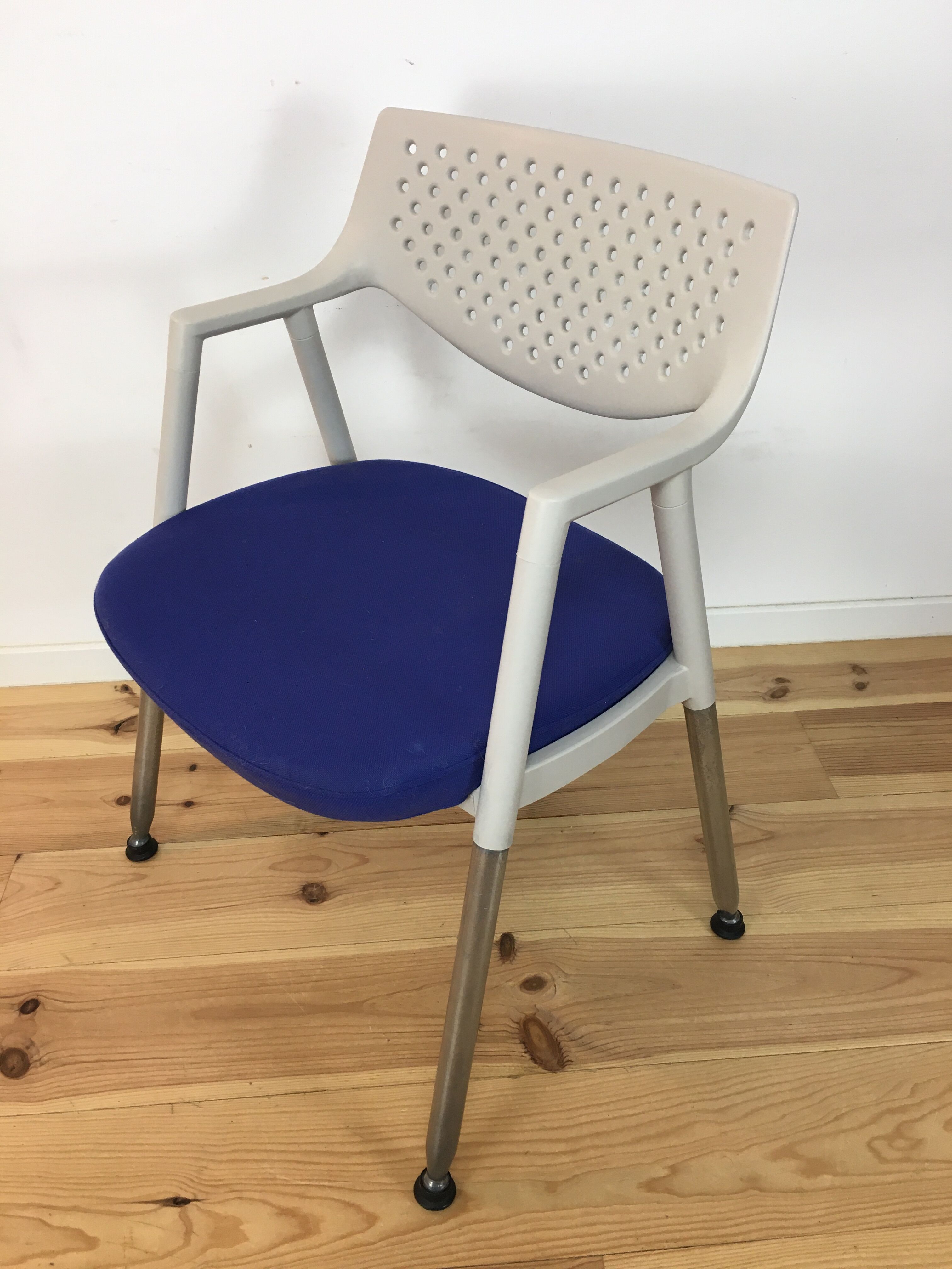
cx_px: 476
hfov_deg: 48.2
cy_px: 634
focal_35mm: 29
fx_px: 1063
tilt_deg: -35.6
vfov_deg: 61.7
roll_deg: -0.8
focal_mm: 4.15
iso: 40
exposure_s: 1/33
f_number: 2.2
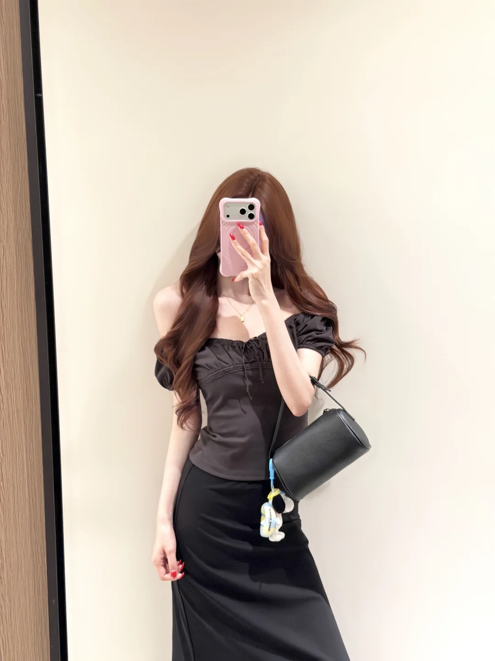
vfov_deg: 39.7
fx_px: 915
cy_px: 330
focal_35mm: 48
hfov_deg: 30.3
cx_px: 248
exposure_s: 1/33
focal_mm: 6.76
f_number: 1.78
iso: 400
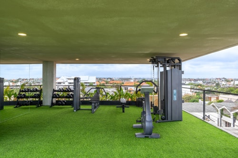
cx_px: 119
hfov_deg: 71.5
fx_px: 165
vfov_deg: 51.3
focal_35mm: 25
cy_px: 79
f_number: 8
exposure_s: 1/1250
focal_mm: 25
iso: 200
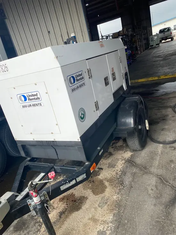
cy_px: 118
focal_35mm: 26
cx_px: 88
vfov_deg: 67.3
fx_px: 176
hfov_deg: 53.1
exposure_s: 1/990
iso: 32
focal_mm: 4.25
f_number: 1.8
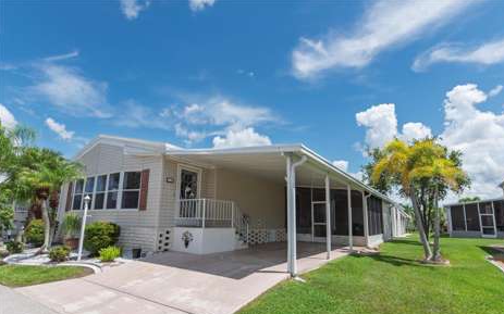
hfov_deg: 88.0
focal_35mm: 19
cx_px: 258
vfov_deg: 62.0
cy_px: 172
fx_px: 261
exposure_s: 1/640
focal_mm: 18
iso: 100
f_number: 13
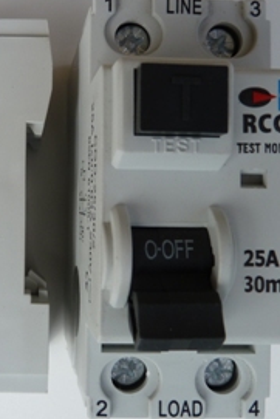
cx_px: 32
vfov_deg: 45.4
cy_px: 196
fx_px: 501
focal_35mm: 43
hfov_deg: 30.0
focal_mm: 4.1
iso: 80
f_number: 4
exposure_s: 1/320
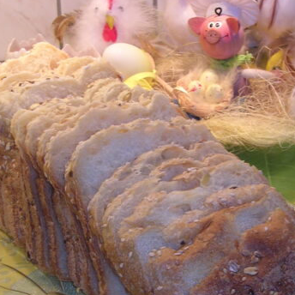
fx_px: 723
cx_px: 183
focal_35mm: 75
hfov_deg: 23.0
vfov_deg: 23.0
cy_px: 174
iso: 100
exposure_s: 1/30
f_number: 2.8
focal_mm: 5.8
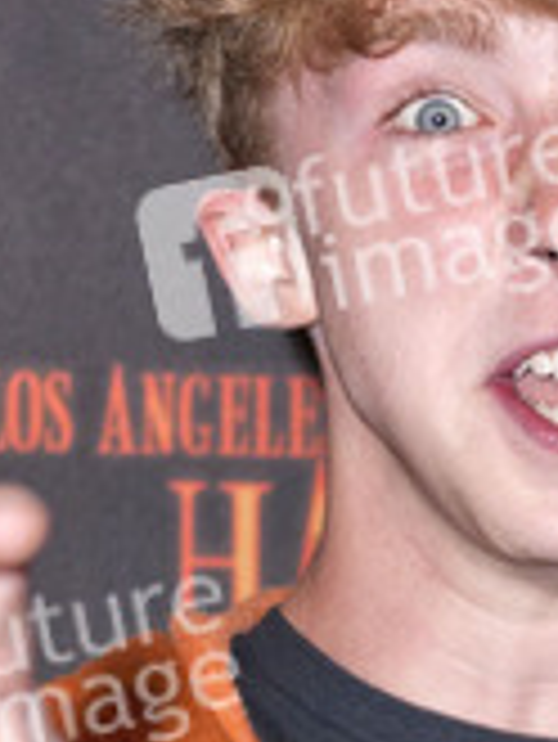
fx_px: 2898
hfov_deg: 10.9
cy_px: 459
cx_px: 502
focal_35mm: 135
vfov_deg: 14.6
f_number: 4.5
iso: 400
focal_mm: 58
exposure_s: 1/400
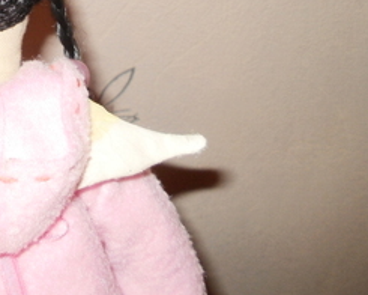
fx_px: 860
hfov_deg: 23.0
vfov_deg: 19.0
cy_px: 16
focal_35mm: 79
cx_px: -14
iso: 125
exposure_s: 1/30
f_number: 3.5
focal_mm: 6.3
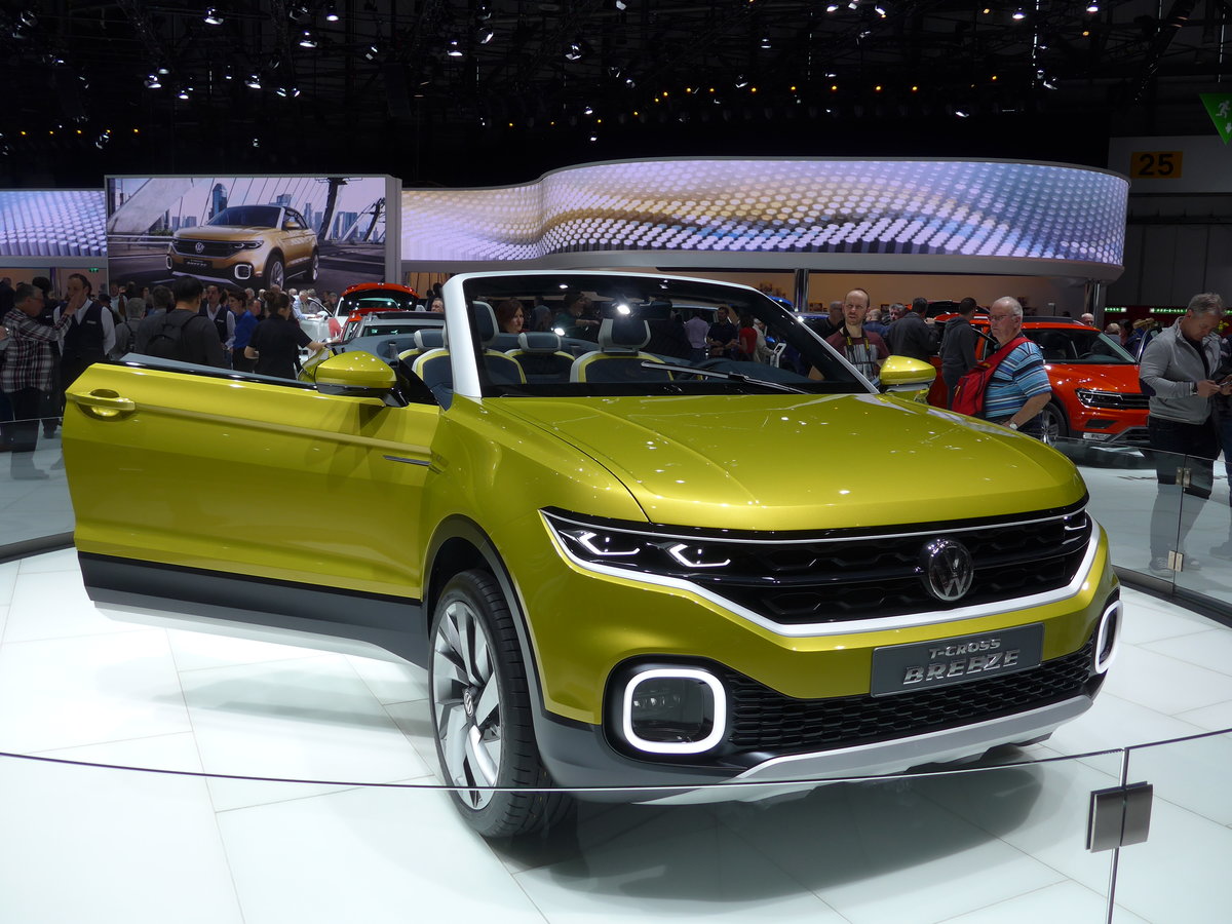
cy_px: 462
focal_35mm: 29
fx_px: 1032
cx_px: 616
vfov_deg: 48.2
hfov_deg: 61.7
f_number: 2.8
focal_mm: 6
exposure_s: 1/320
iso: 80
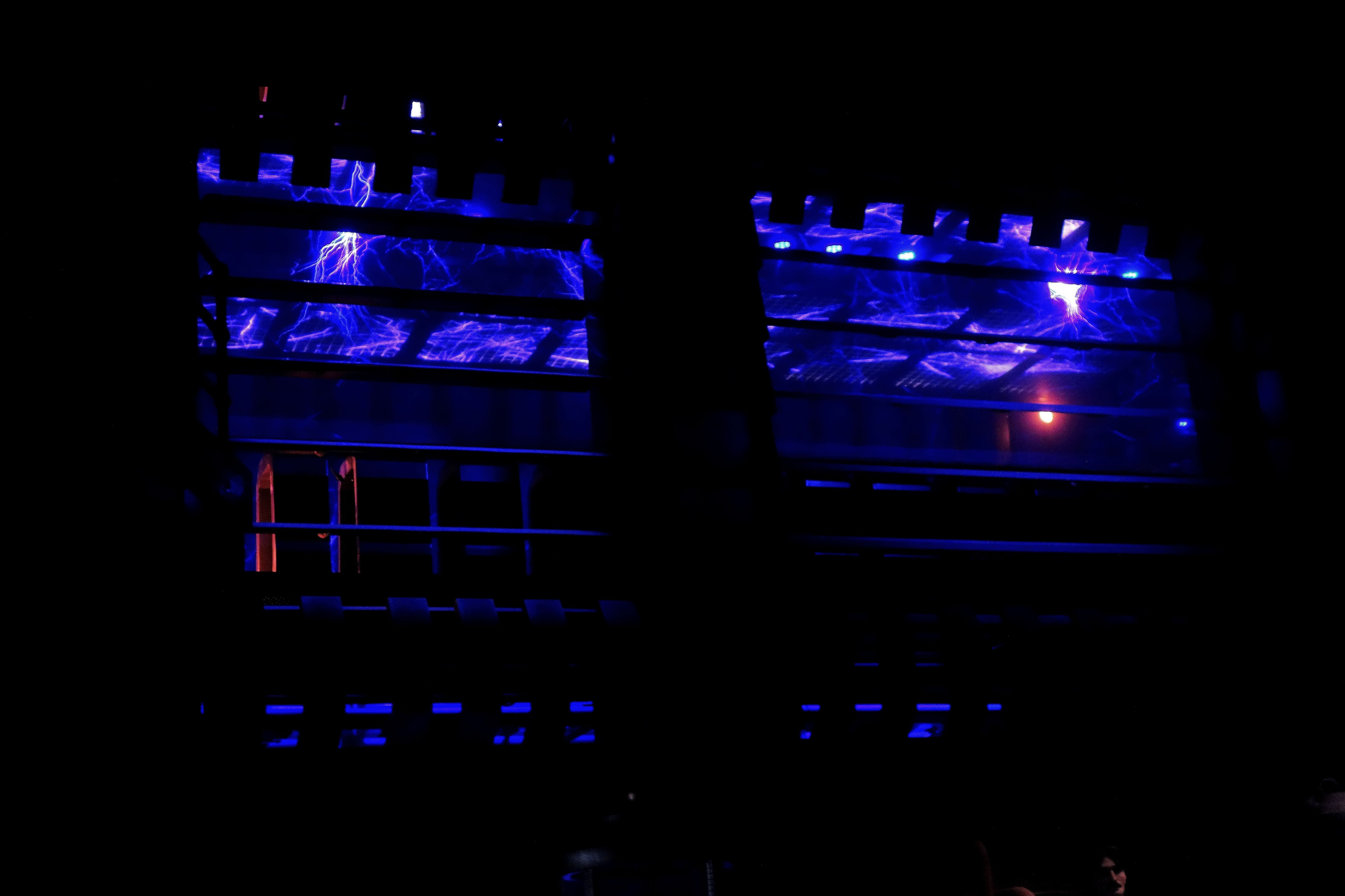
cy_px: 448
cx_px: 672
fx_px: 1943
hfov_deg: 38.2
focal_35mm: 52
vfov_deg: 26.0
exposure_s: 1/40
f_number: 3.5
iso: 1600
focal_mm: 19.31
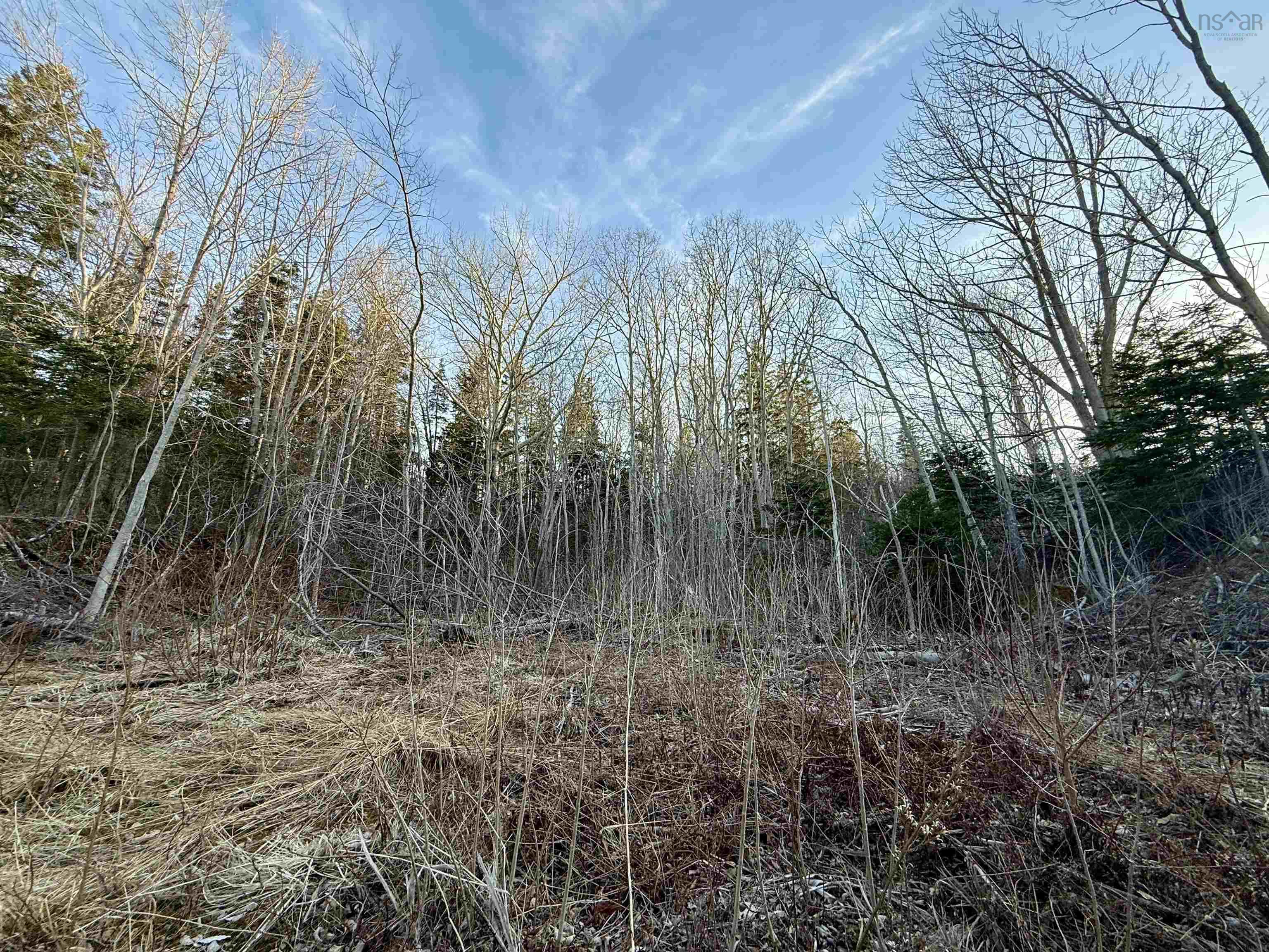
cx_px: 634
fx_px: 513
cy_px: 476
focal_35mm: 14
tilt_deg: +15.4
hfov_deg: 102.1
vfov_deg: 85.7
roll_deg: -1.2
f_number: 2.2
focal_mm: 2.22
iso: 50
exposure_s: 1/372
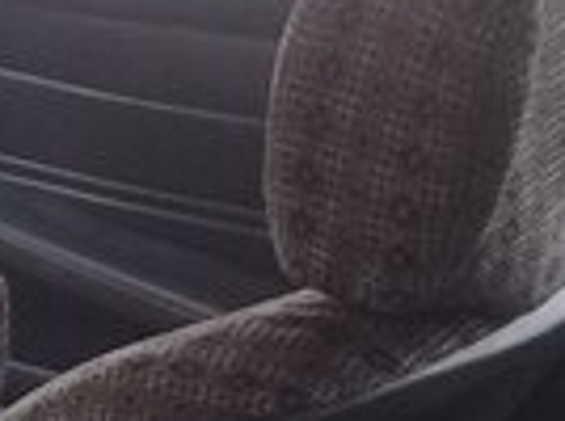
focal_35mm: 153
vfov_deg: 9.6
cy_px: 448
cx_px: -561
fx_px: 2493
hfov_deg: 11.6
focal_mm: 3.3
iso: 50
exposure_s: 1/33
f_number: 2.2
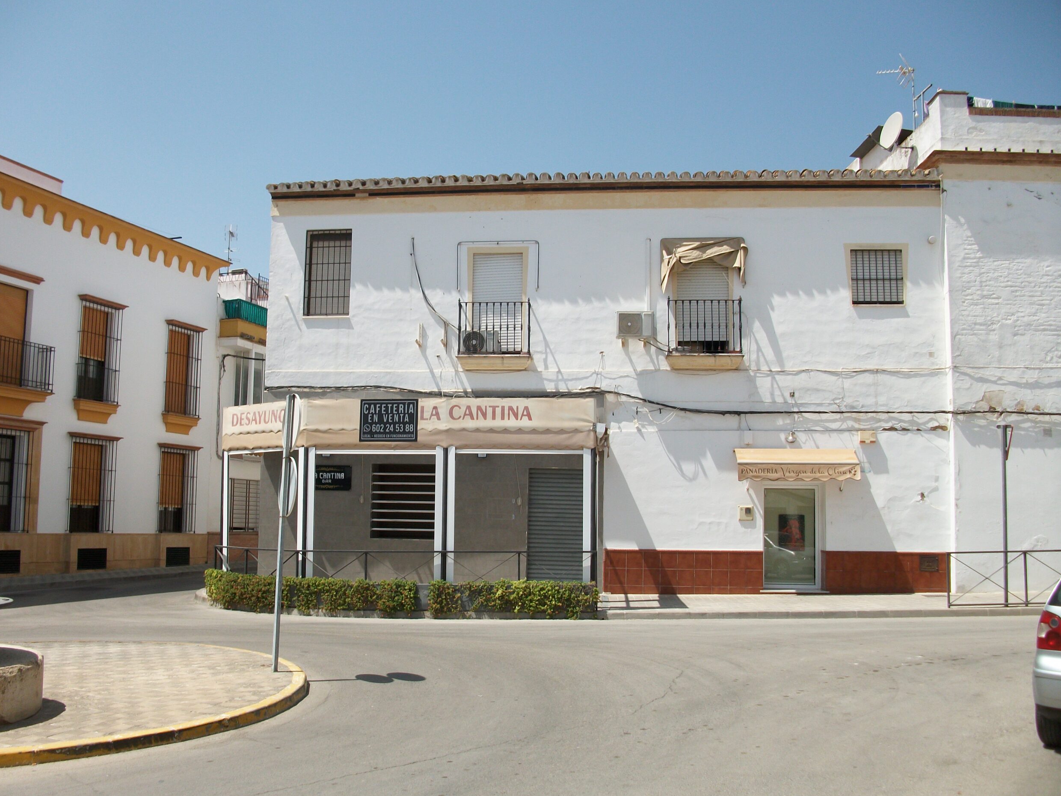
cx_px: 517
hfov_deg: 56.8
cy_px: 402
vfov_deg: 44.2
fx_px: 981
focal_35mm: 32
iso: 80
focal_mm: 5.7
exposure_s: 1/163
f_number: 8.8
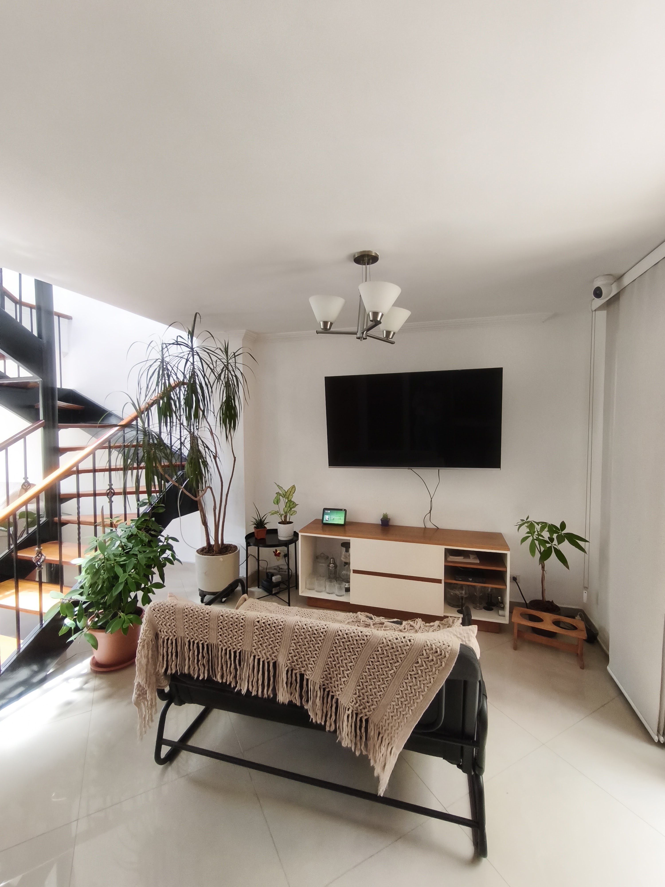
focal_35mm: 15
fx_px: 384
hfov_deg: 81.7
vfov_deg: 98.2
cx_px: 332
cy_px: 444
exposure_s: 1/60
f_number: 2.2
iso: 200
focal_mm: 1.91
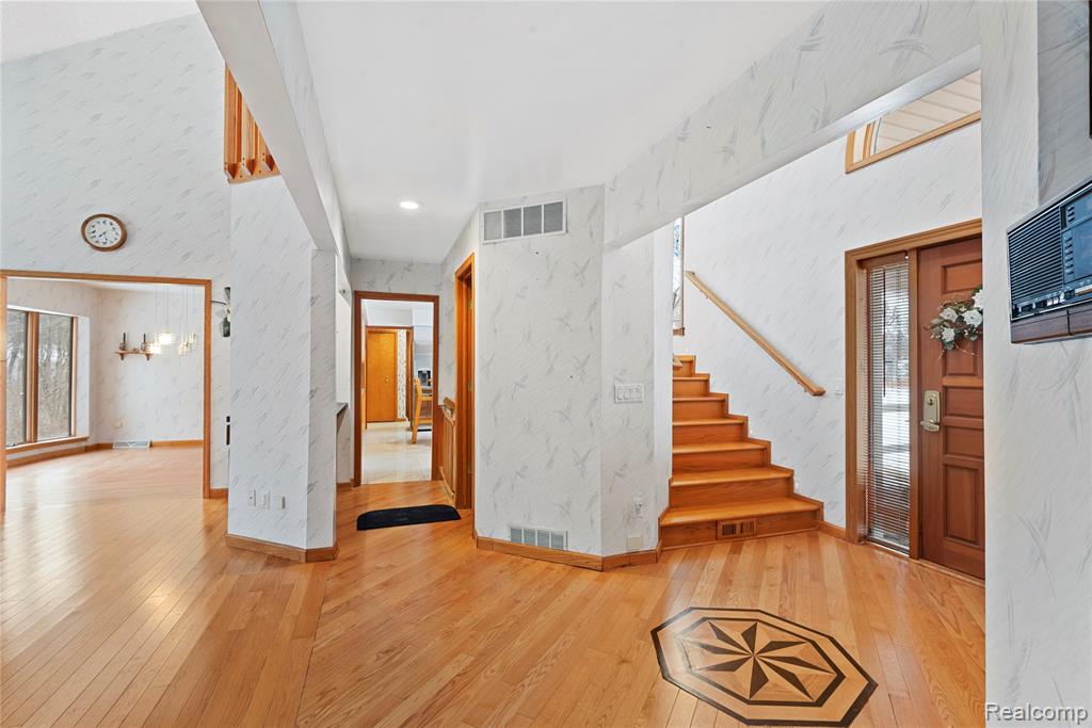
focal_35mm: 16
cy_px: 364
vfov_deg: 73.8
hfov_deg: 96.7
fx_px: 485
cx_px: 546
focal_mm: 16
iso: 250
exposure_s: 1.6
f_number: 9
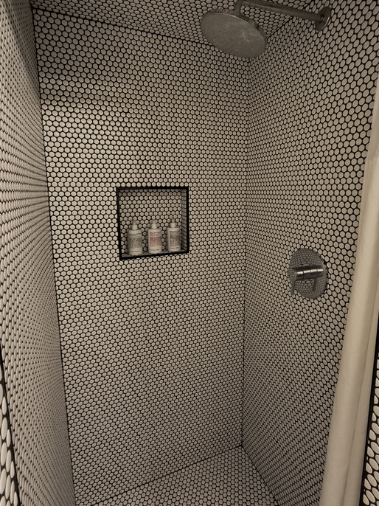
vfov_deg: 101.9
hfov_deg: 85.5
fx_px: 205
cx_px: 202
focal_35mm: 14
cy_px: 233
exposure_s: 1/24
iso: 1013
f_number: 2.2
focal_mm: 2.13
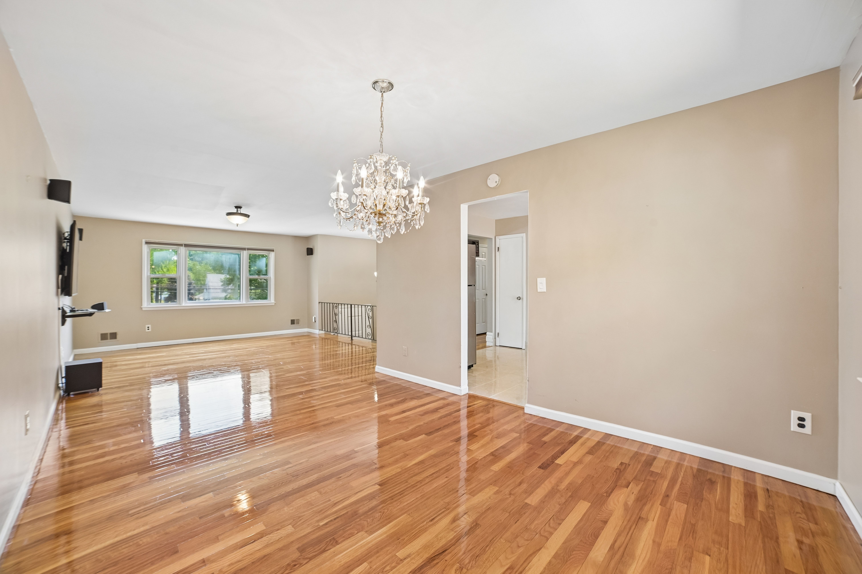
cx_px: 431
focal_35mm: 14
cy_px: 287
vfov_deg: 81.1
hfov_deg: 104.3
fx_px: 335
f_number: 8
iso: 800
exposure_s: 1/60
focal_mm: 14
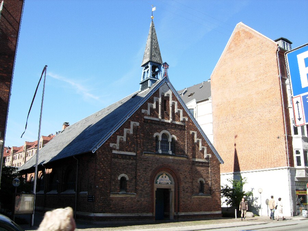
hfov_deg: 51.4
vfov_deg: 39.7
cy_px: 116
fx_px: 320
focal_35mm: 36
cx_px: 154
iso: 50
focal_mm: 7.5
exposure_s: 1/264
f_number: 4.3
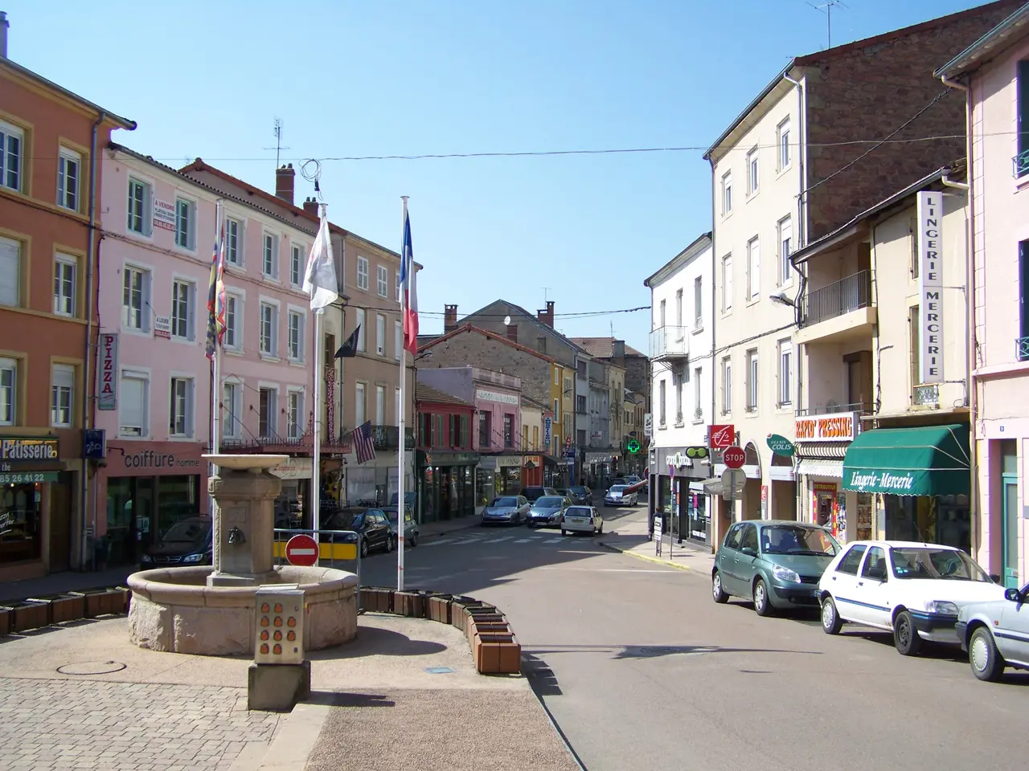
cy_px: 386
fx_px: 1130
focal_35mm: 38
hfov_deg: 49.0
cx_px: 514
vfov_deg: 37.7
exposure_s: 1/800
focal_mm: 6.3
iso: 80
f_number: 4
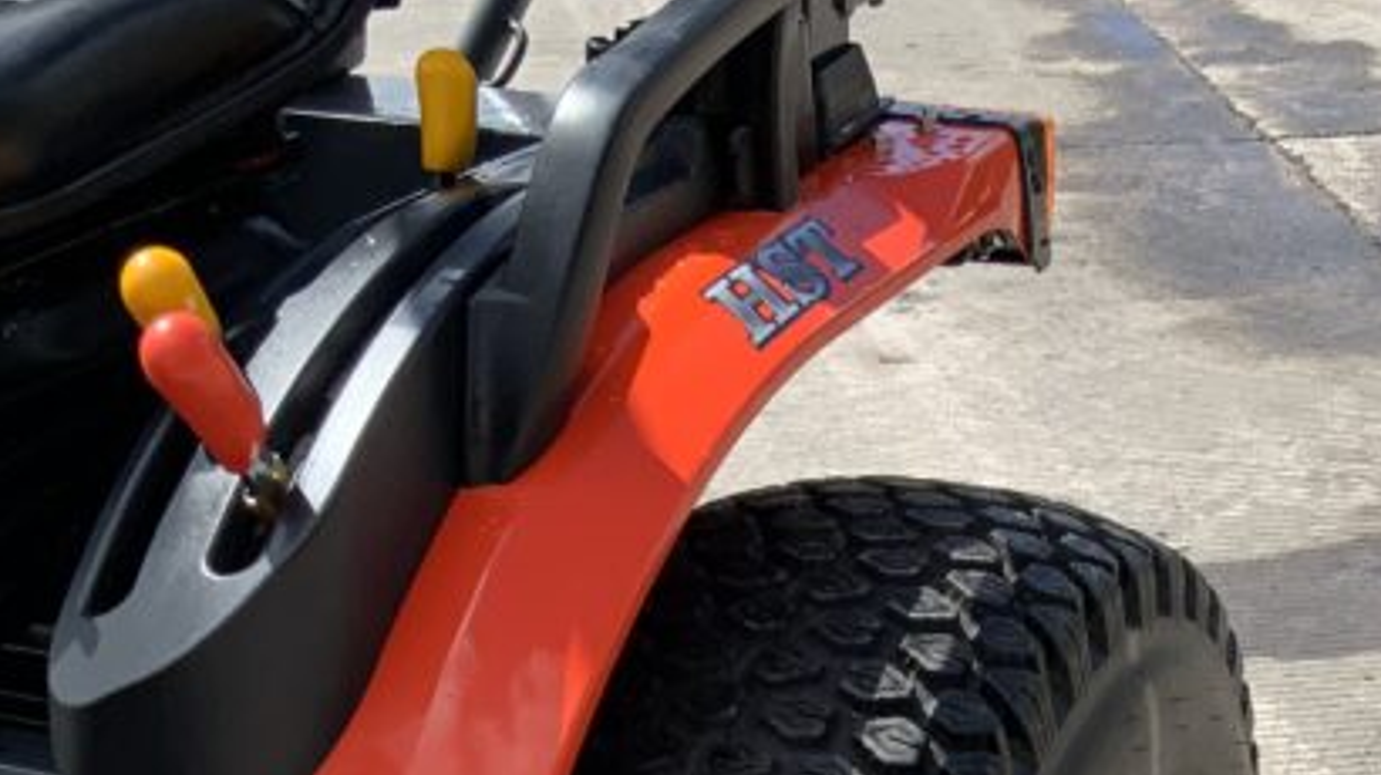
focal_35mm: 79
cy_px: 1183
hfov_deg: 26.7
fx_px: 2891
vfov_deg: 14.2
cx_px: 960
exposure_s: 1/1490
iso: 16
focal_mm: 3
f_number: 1.8
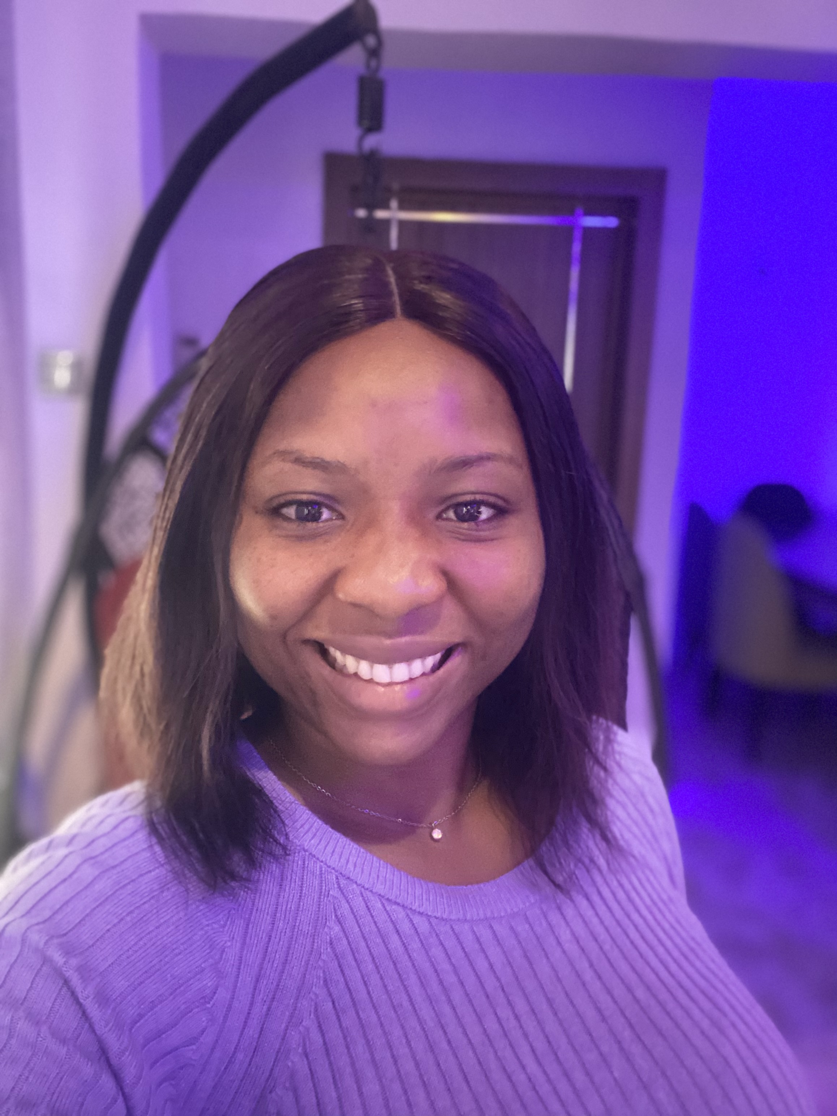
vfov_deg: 60.0
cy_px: 558
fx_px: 967
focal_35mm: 30
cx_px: 418
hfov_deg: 46.8
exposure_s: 1/14
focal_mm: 2.71
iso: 1000
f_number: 2.2
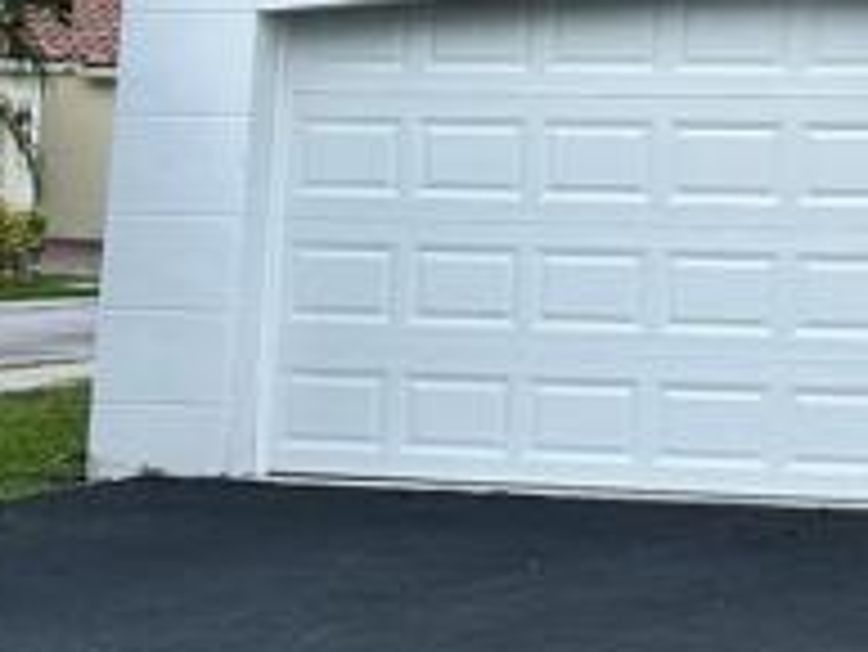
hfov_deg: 14.0
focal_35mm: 129
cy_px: -180
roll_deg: -1.8
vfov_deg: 11.2
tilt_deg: +6.9
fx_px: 3237
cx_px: 1408
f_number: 1.5
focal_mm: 5.7
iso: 50
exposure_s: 1/1238
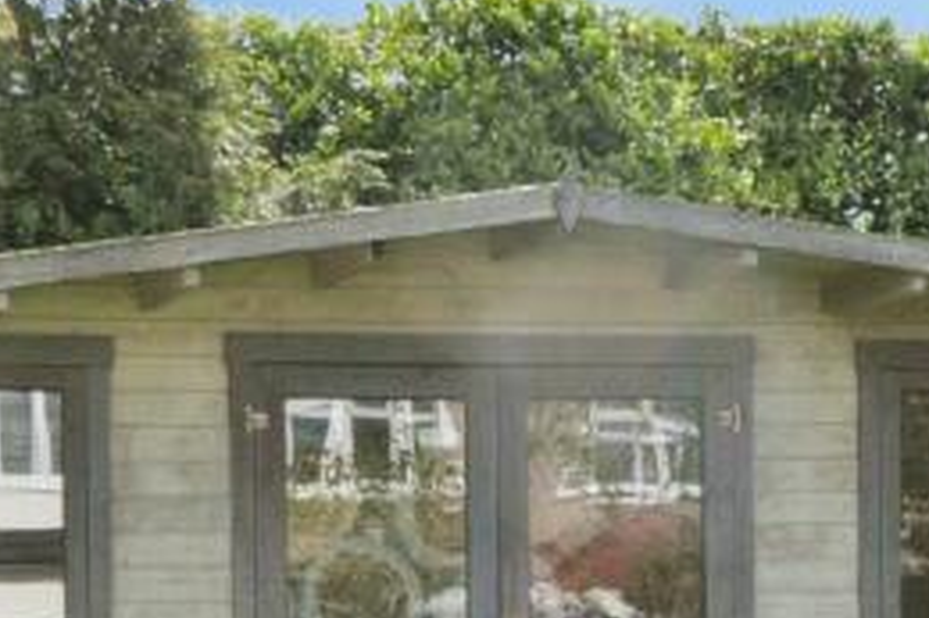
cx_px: 414
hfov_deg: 17.4
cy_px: 818
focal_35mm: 118
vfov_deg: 11.3
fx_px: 3043
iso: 500
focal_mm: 20
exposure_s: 1/640
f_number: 13
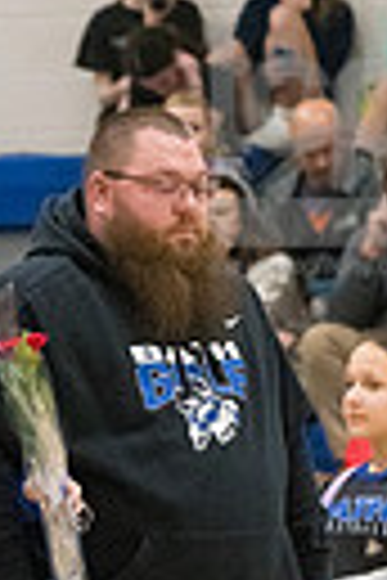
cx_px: -180
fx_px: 8142
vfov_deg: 4.1
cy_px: 634
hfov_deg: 2.7
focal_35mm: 505
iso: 5000
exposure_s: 1/500
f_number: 5.6
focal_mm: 145
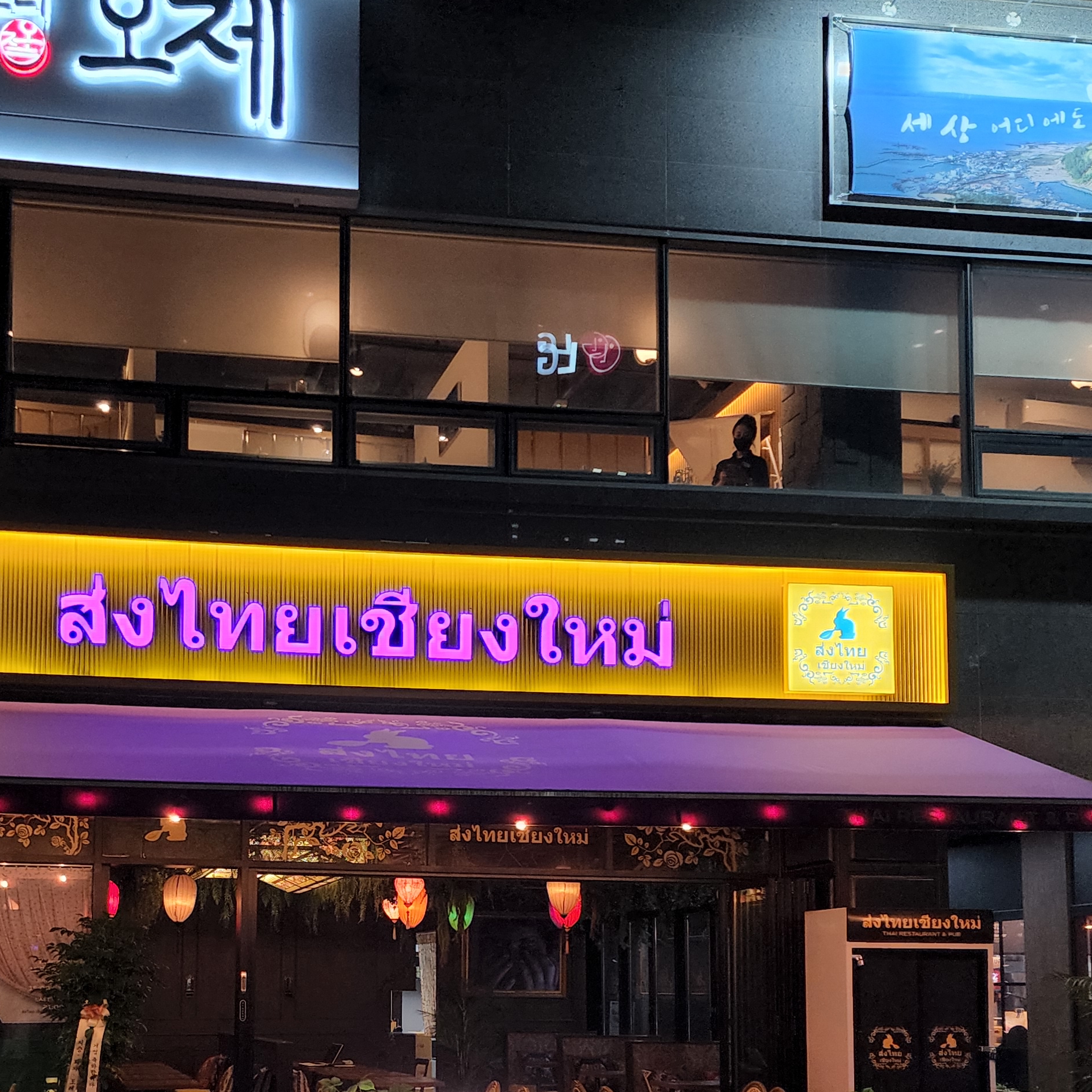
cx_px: 393
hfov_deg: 38.9
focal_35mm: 43
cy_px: 851
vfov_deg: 37.9
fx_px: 1535
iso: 160
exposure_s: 1/120
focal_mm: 6.4
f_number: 1.8
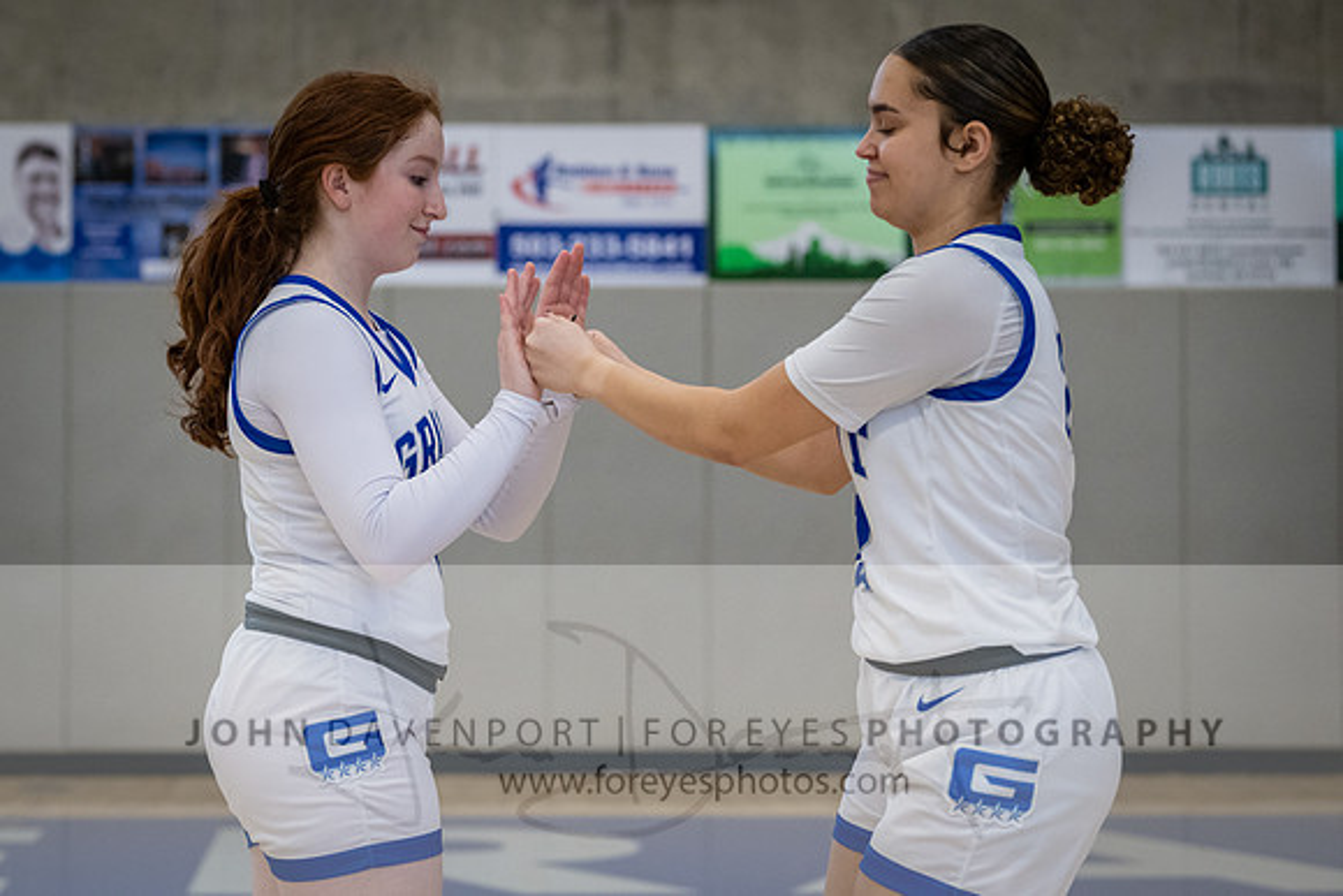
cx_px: 514
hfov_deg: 22.1
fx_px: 3435
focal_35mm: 92
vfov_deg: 14.8
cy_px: 314
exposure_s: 1/1000
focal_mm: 70
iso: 2000
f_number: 2.8
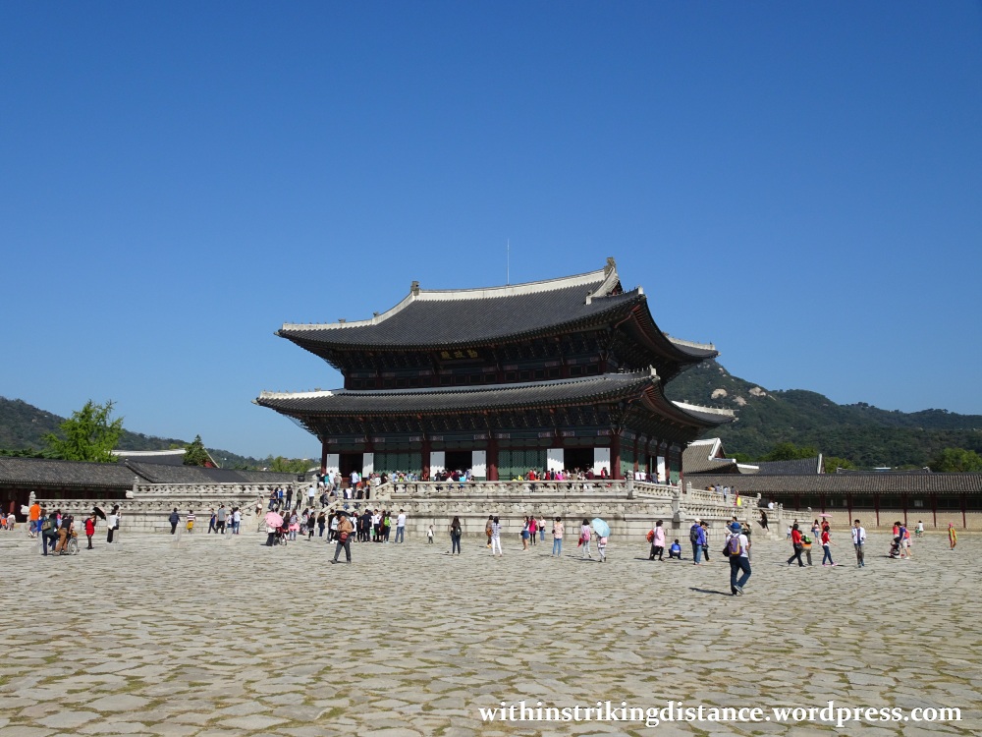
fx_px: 879
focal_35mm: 31
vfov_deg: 45.4
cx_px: 491
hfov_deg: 58.4
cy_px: 368
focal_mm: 5.26
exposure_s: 1/1000
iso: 80
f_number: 4
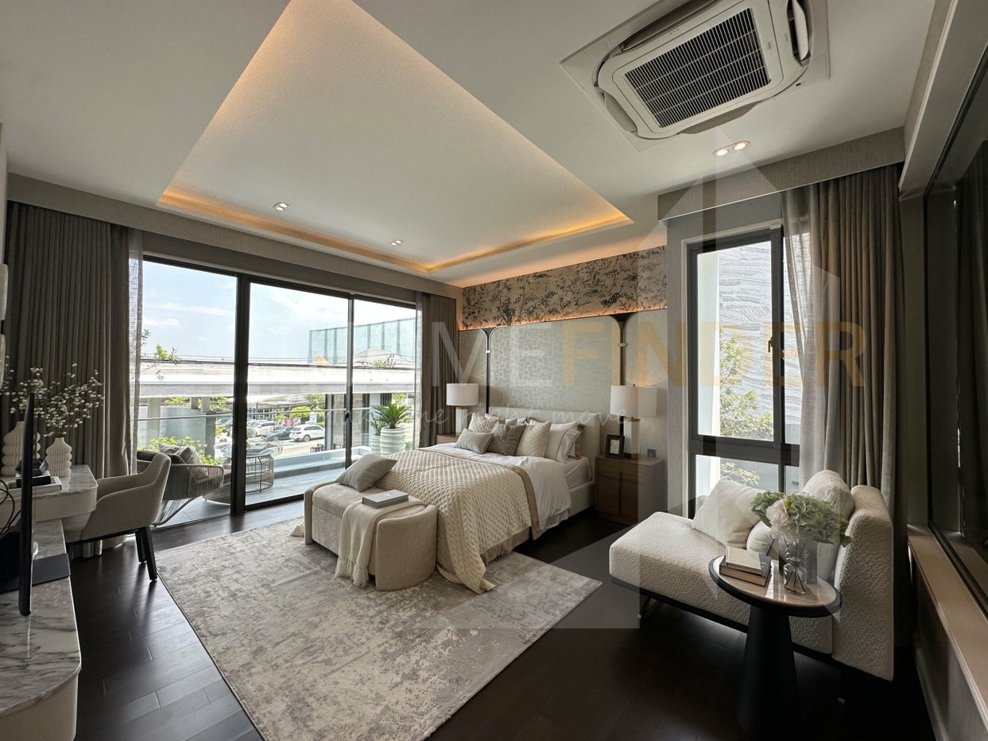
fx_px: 400
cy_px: 370
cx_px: 494
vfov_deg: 85.7
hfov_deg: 102.1
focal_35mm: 14
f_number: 2.2
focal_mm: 2.22
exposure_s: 1/245
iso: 40
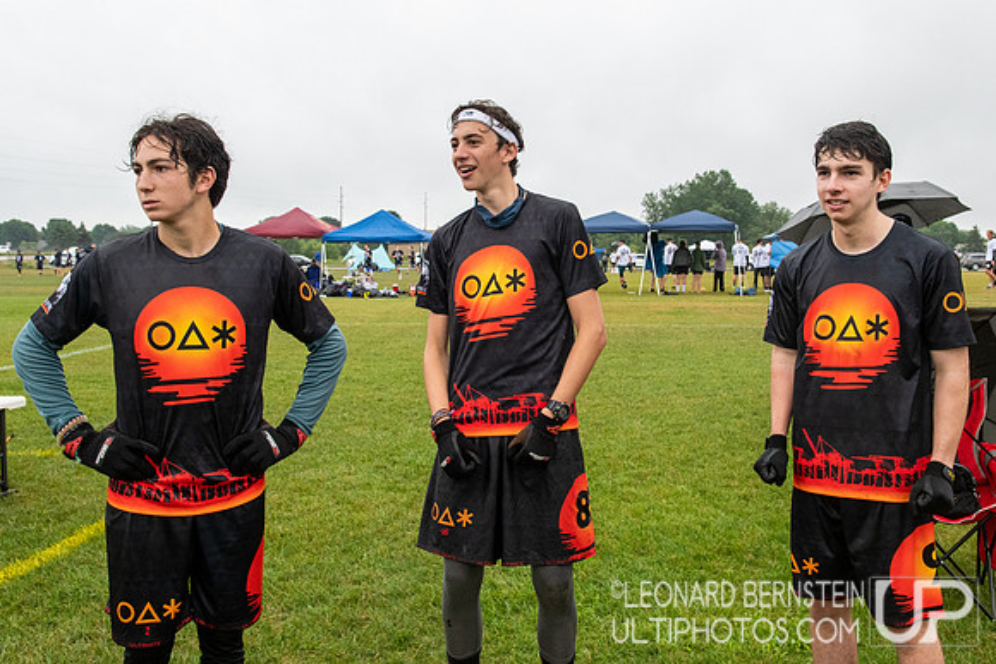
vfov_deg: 36.3
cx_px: 528
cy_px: 312
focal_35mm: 37
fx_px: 1013
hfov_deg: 52.3
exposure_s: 1/800
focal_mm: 23
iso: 1600
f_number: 5.6
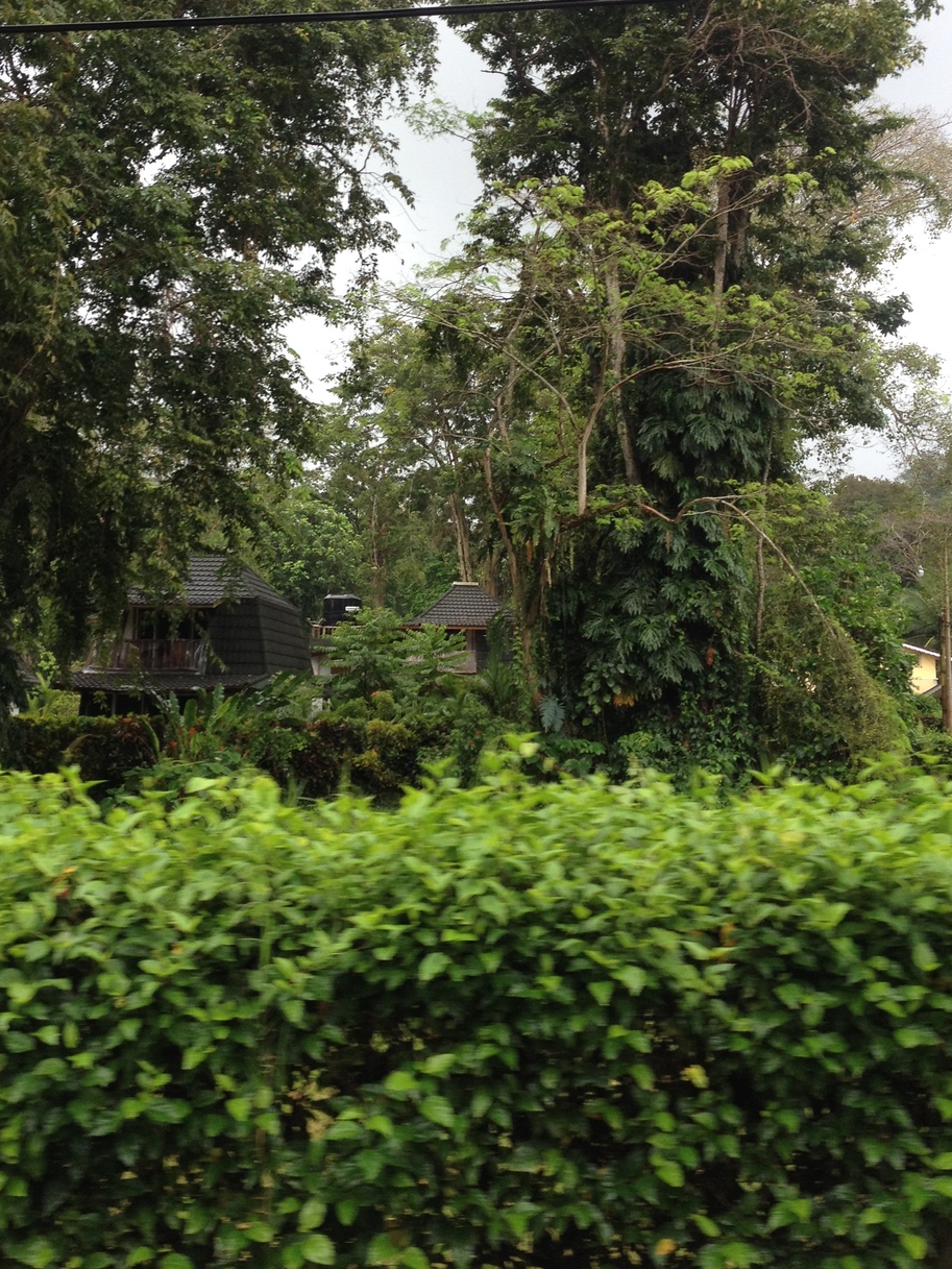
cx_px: 412
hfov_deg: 31.5
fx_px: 1686
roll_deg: +5.7
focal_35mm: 46
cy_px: 482
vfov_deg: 41.0
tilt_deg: +7.1
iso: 50
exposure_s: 1/201
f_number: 2.4
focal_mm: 4.28
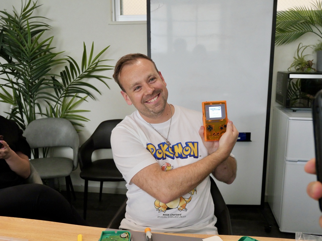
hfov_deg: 56.8
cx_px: 161
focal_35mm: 32
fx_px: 298
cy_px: 120
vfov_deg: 44.2
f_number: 4
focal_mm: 16
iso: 2000
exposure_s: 1/125
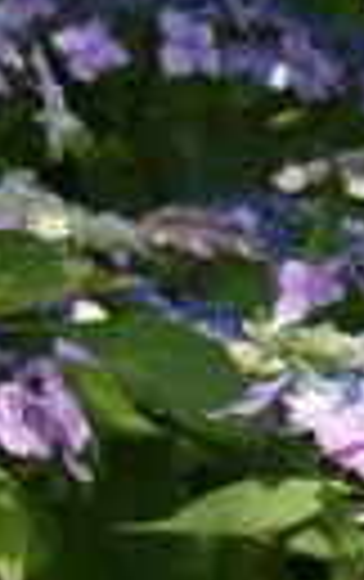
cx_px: 998
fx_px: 5569
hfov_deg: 3.7
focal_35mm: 352
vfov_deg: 5.9
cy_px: 832
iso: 500
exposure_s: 1/1250
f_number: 8
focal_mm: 29
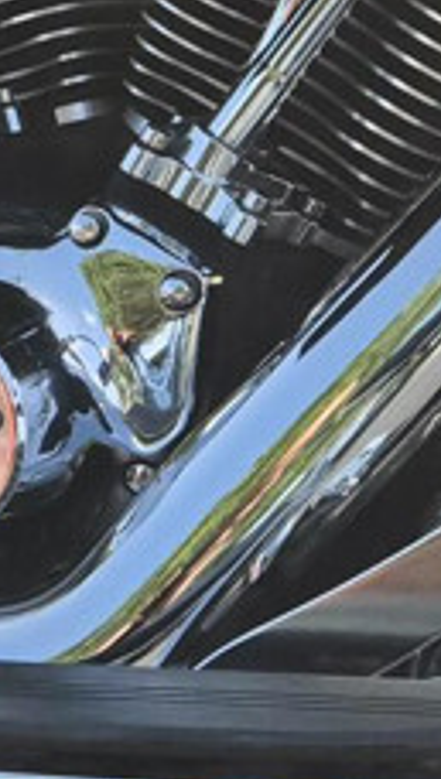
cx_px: -241
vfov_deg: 17.9
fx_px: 2422
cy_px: 38
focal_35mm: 117
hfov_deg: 10.0
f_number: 1.8
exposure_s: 1/2912
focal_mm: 5.4
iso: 80
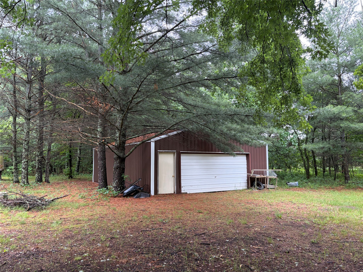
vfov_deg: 53.1
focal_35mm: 26
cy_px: 136
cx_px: 182
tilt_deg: +8.6
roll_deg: -1.6
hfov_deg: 67.3
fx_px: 273
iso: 125
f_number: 1.6
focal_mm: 5.96
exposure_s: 1/88
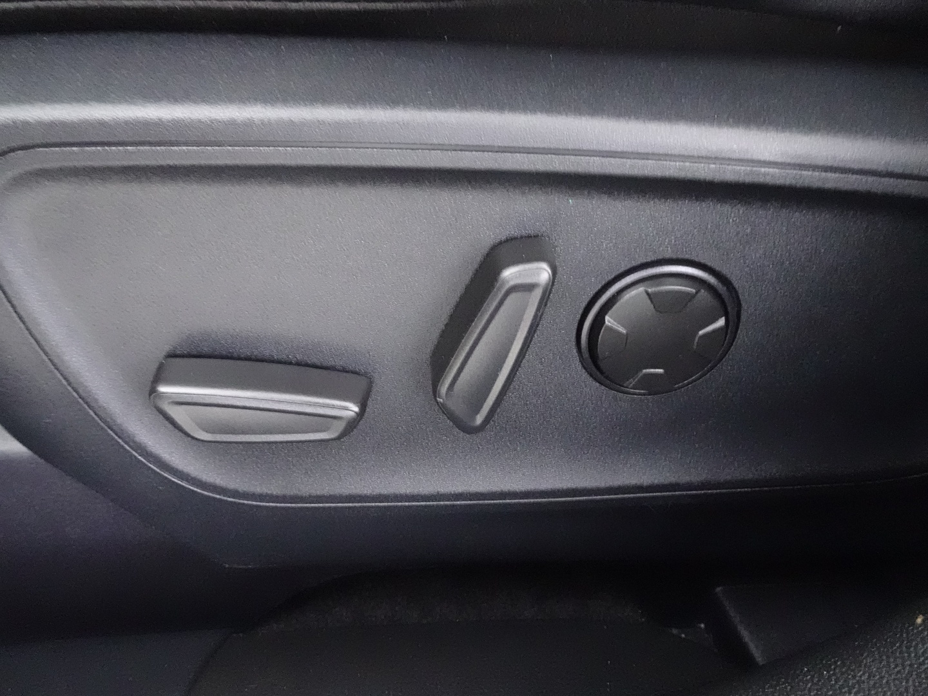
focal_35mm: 24
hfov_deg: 71.6
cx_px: 464
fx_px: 643
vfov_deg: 56.8
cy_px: 348
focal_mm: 4.25
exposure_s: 1/4
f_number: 3.5
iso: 2500
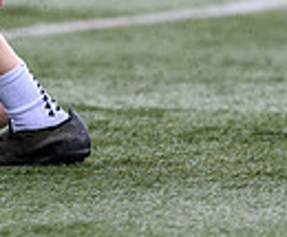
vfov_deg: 0.8
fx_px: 17525
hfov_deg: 0.9
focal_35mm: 2040
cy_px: -219
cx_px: -106
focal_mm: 400
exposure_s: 1/1600
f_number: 3.5
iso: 500
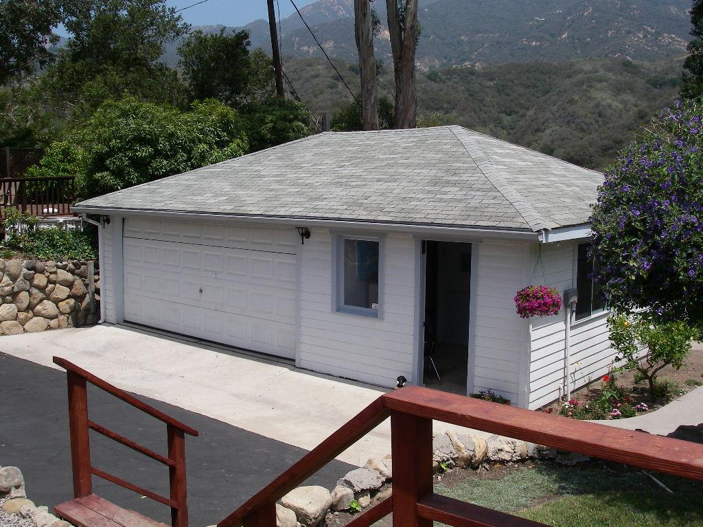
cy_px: 264
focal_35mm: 38
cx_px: 352
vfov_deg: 37.7
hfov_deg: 49.0
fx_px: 772
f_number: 6.6
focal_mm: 6.3
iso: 64
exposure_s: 1/200
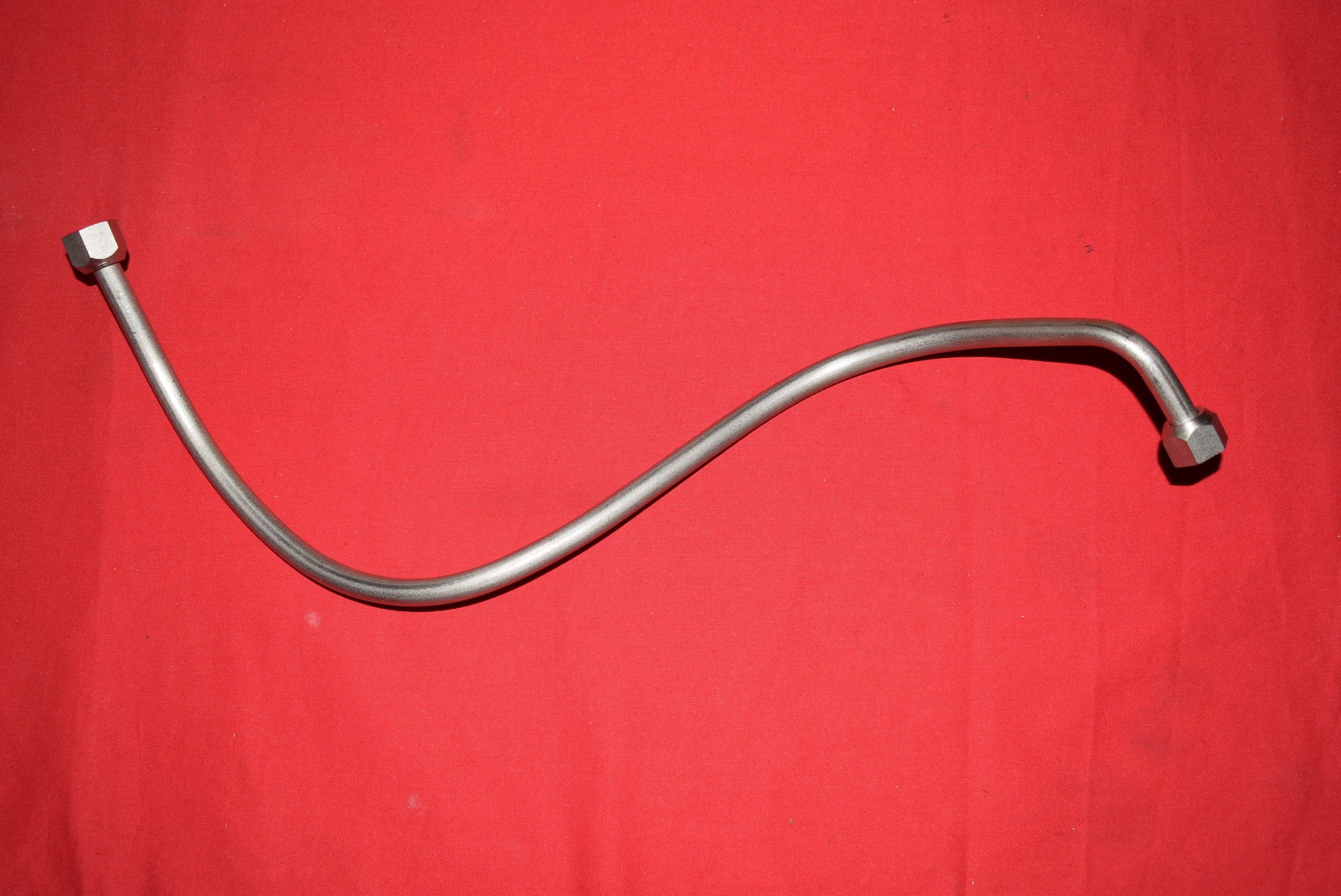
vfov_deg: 29.9
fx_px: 1677
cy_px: 448
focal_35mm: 45
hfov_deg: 43.6
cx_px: 670
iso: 160
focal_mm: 30
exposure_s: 1/200
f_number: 5.6
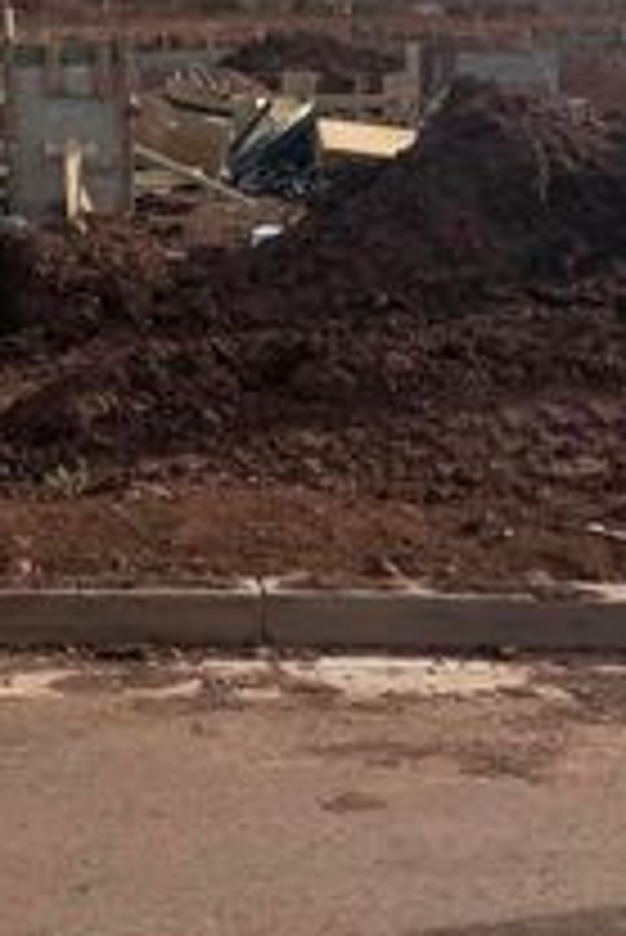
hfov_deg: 16.8
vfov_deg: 24.9
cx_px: 36
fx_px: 2083
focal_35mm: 80
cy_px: 164
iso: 80
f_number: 1.78
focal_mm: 6.76
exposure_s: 1/3145
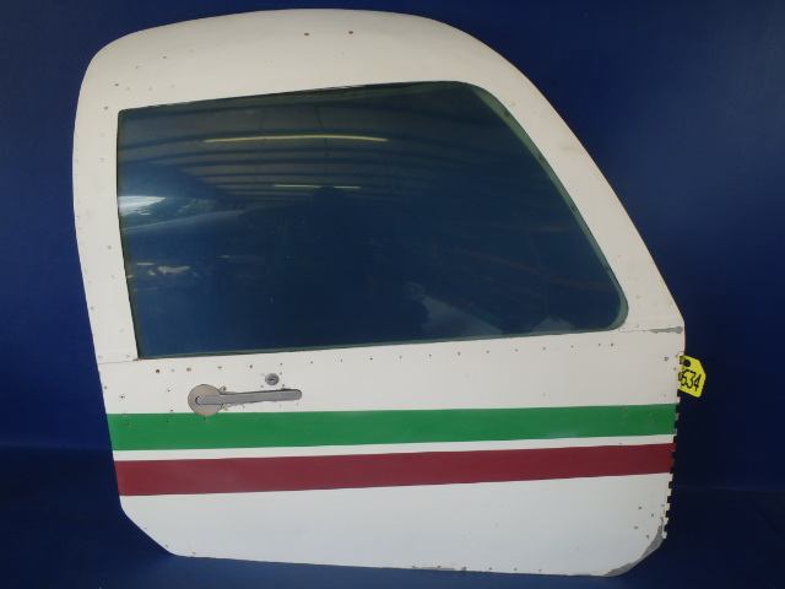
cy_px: 294
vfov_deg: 49.7
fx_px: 635
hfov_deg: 63.4
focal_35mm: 28
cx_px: 392
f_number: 3.9
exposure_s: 1/80
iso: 125
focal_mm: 5
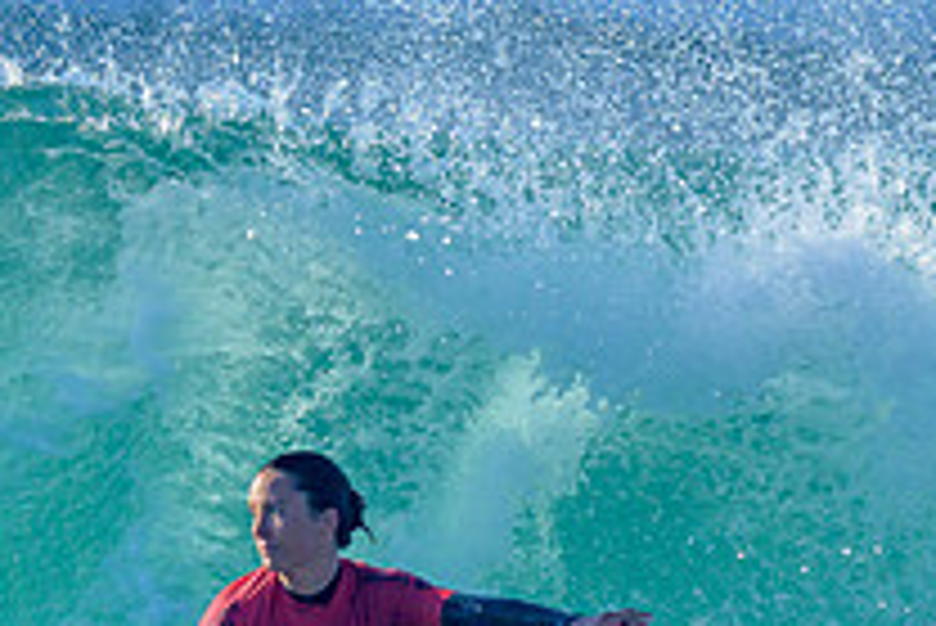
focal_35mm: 2849
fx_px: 74123
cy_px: 572
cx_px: 259
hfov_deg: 0.7
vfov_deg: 0.5
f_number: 6.3
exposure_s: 1/2000
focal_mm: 800
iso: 360
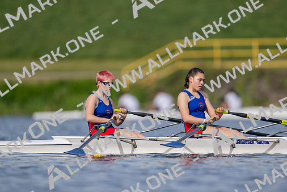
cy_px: 102
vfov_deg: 2.0
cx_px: 163
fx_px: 5488
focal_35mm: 688
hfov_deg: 3.0
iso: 220
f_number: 4
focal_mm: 600
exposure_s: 1/2500
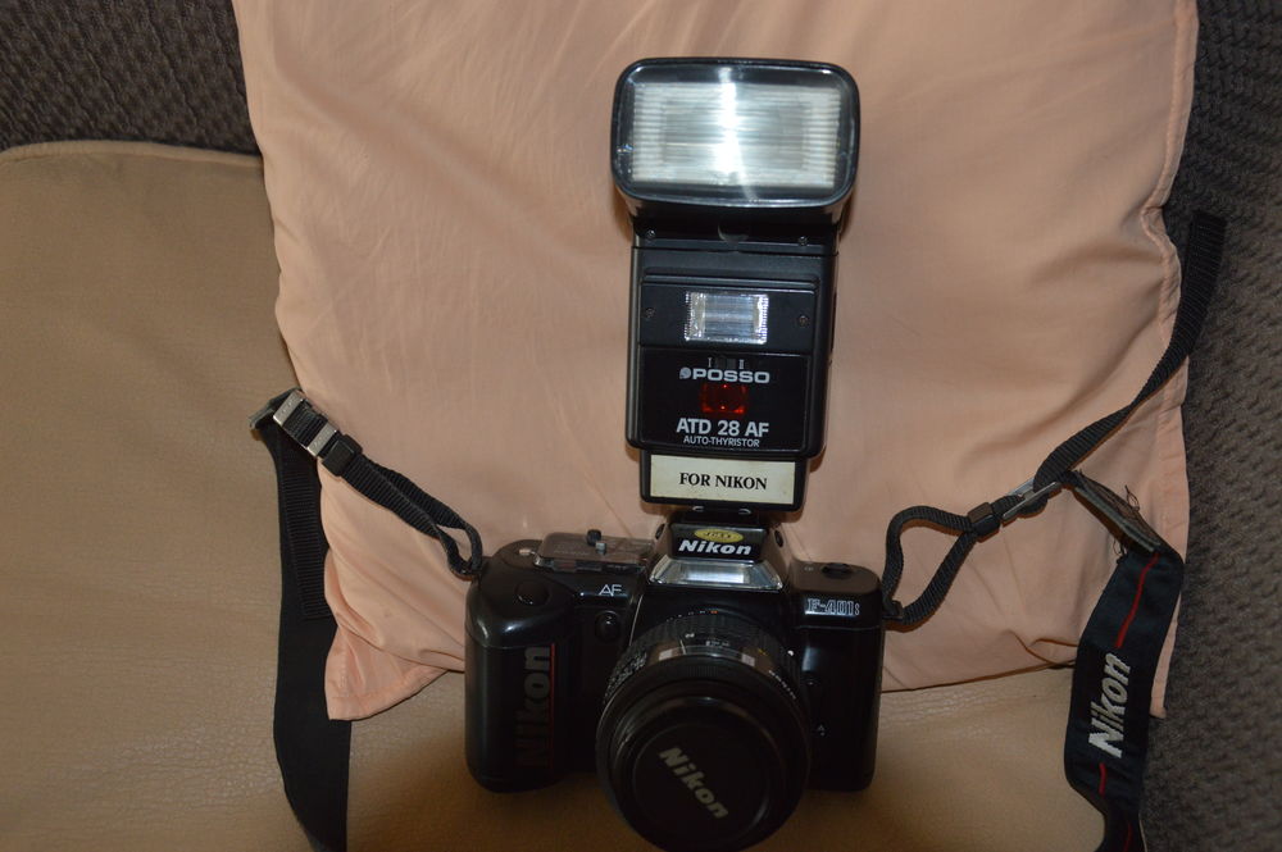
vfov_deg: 31.8
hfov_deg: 46.4
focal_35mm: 42
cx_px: 641
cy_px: 426
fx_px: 1494
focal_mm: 28
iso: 800
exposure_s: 1/30
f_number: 4
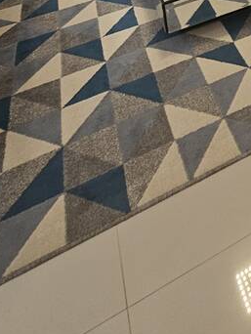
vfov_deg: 28.9
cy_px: -166
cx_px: 272
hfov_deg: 31.4
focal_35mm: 41
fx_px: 396
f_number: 2.2
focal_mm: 2.2
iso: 250
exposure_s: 1/60
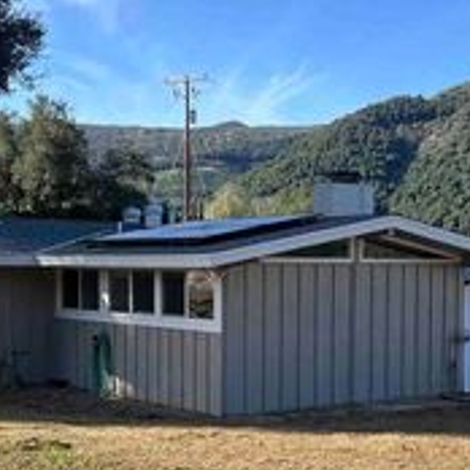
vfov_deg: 25.9
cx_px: 254
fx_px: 1014
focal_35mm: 66
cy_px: 334
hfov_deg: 26.1
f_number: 1.5
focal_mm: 5.7
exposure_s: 1/1901
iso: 50
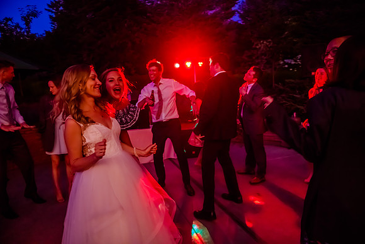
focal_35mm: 24
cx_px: 182
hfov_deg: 73.7
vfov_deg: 53.2
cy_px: 122
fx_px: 243
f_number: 2.8
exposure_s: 1/100
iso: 8000
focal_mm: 24
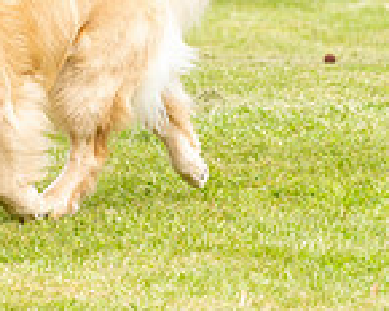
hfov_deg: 3.7
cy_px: -190
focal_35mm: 524
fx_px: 6033
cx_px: -63
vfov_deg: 2.9
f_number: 4.5
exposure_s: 1/640
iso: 400
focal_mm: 120
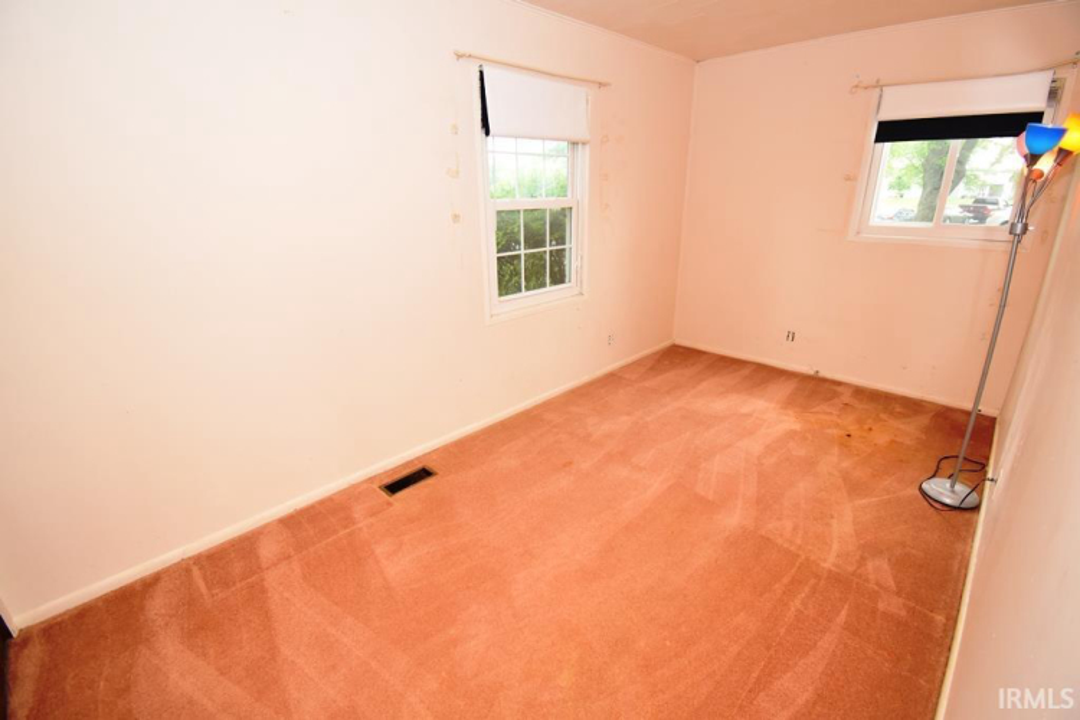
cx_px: 540
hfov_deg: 100.4
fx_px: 450
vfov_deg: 77.3
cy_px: 360
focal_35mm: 15
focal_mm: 10
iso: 800
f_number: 5
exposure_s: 1/100
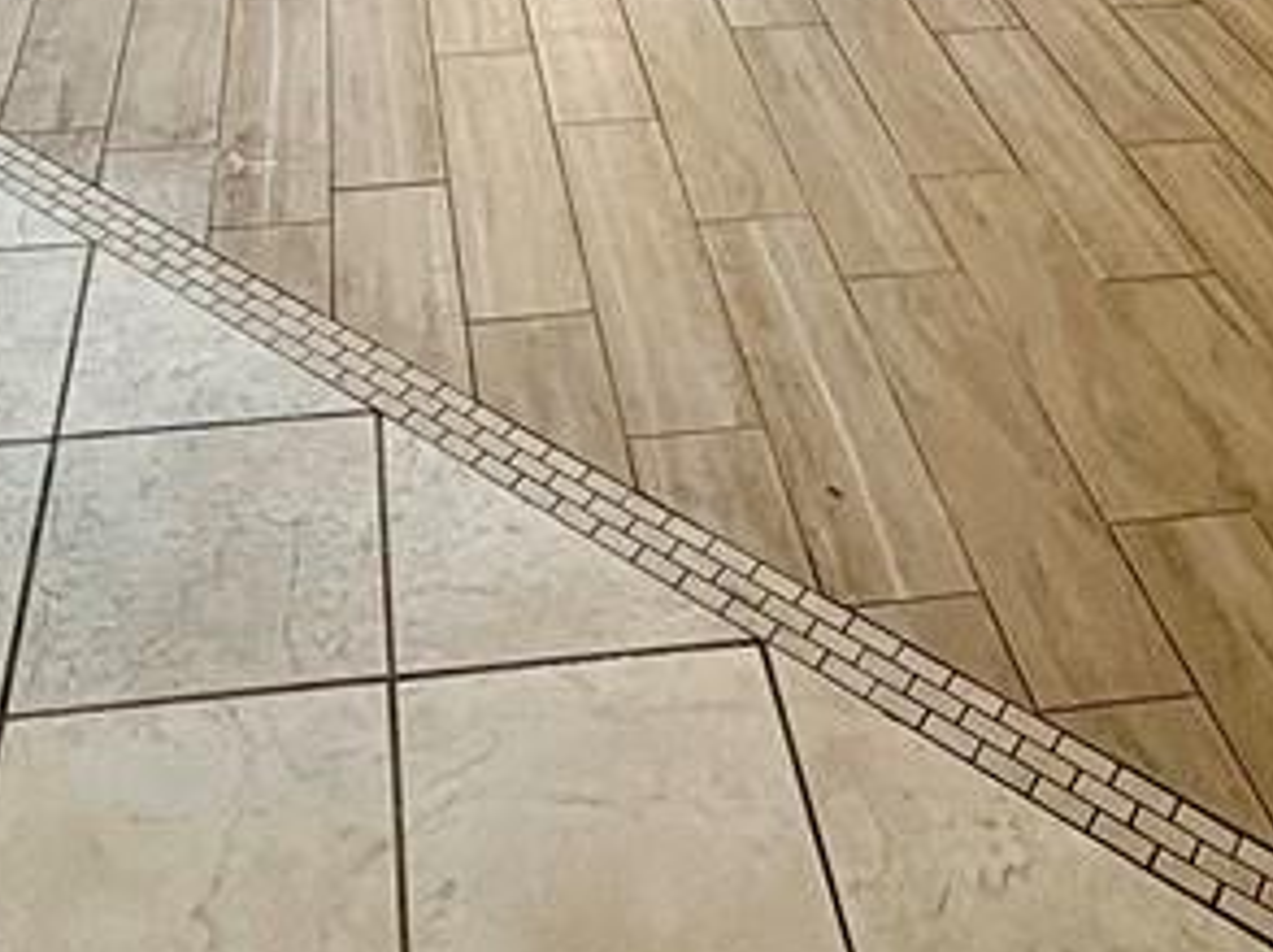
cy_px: -417
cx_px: 556
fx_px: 1800
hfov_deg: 38.9
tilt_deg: -14.2
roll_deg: +0.6
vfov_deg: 24.2
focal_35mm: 49
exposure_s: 1/60
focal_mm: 2.22
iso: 125
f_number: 2.2
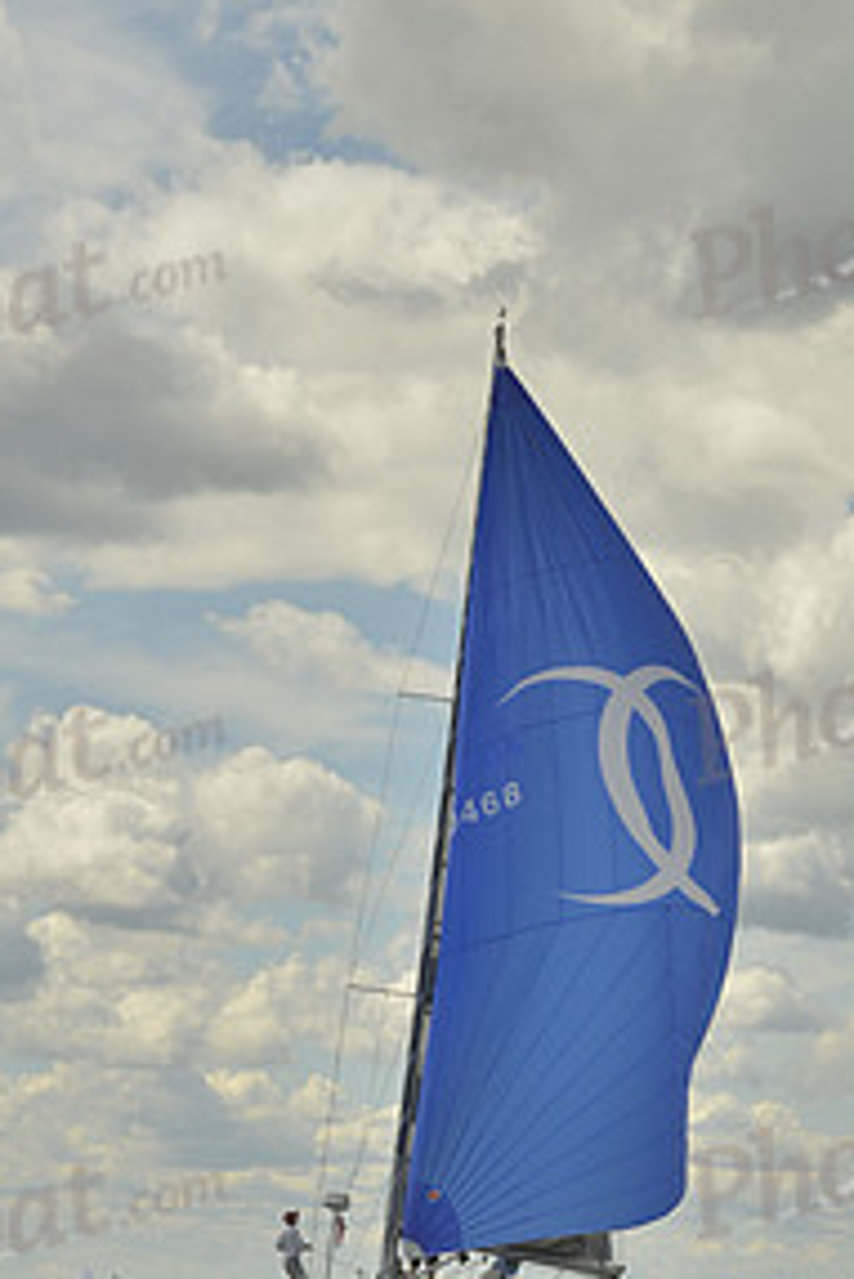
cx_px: 458
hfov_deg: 9.7
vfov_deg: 14.4
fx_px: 5046
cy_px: 501
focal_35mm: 142
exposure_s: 1/1000
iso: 200
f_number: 9
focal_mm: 70
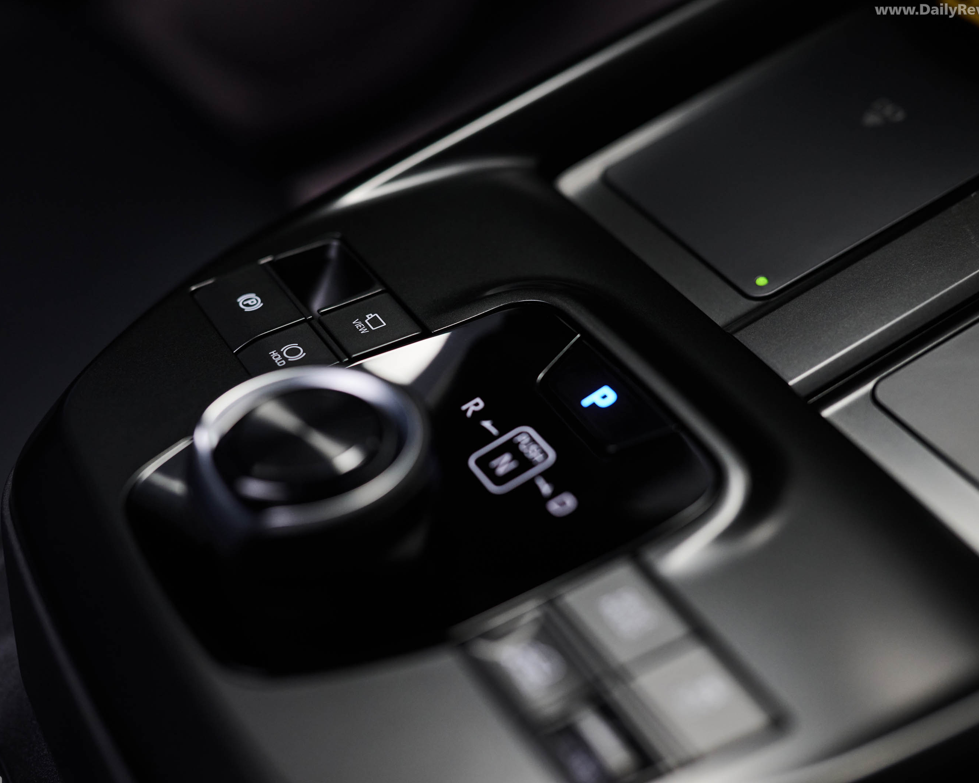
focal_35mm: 57
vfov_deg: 26.7
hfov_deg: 33.0
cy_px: 396
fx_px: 1652
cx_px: 437
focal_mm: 50
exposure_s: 1/80
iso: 800
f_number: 2
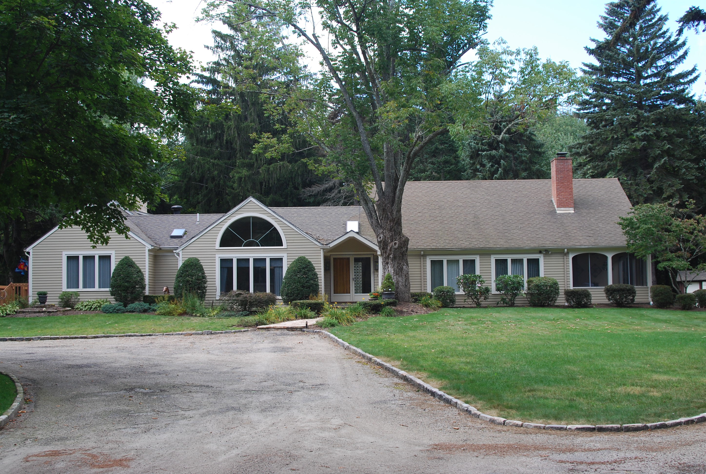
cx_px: 353
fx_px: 825
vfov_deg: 32.0
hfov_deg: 46.3
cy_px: 237
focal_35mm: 42
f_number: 5.6
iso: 180
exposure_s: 1/125
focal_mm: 28
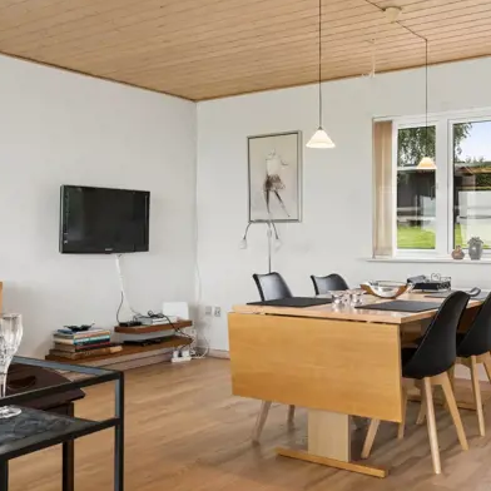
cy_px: 244
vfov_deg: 42.8
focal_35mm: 39
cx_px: 346
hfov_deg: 42.0
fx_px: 626
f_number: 8
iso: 200
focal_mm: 20
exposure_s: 1/15
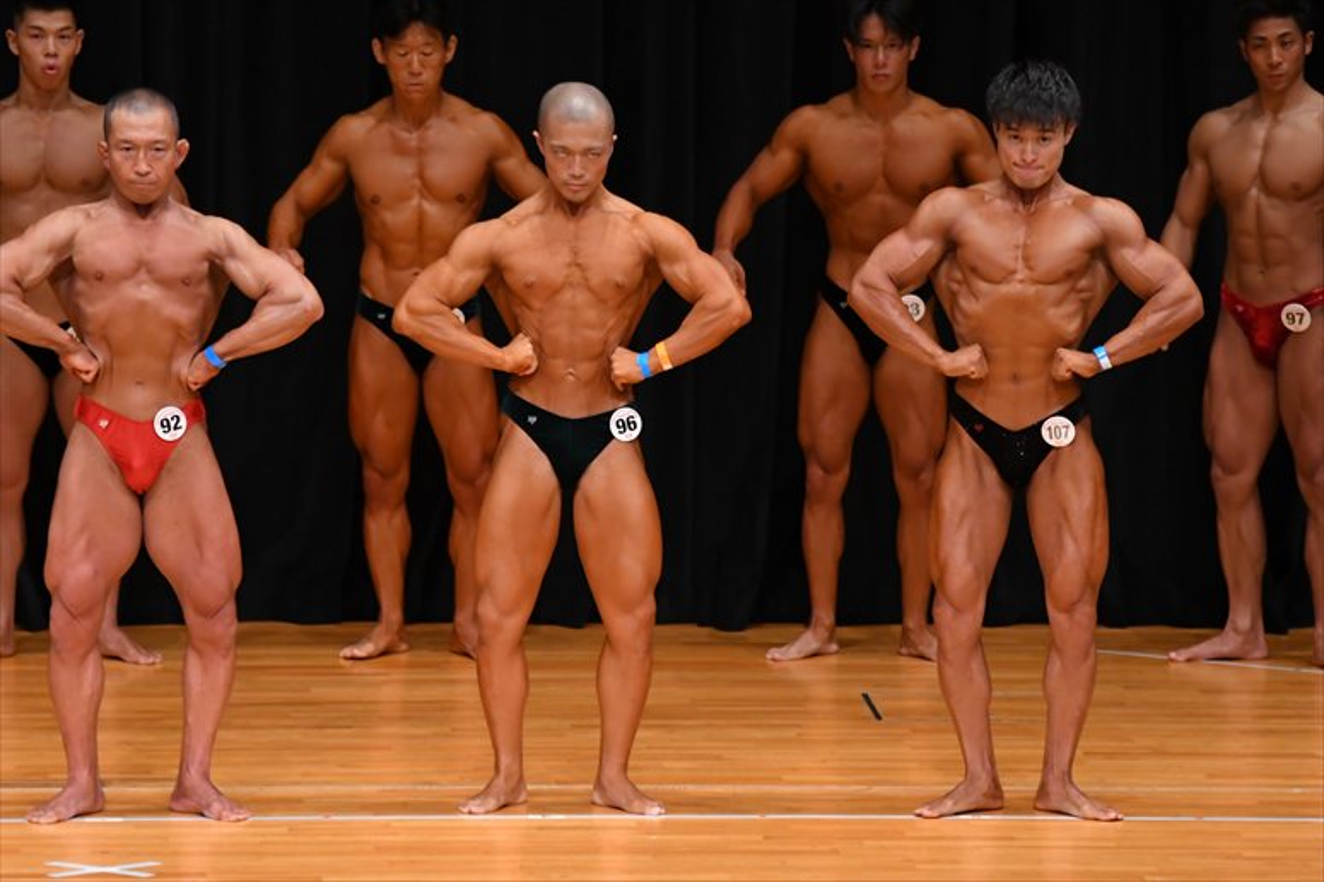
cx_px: 662
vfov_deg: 4.8
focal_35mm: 285
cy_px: 441
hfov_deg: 7.2
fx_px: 10477
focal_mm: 190
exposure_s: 1/400
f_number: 5.6
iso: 3200
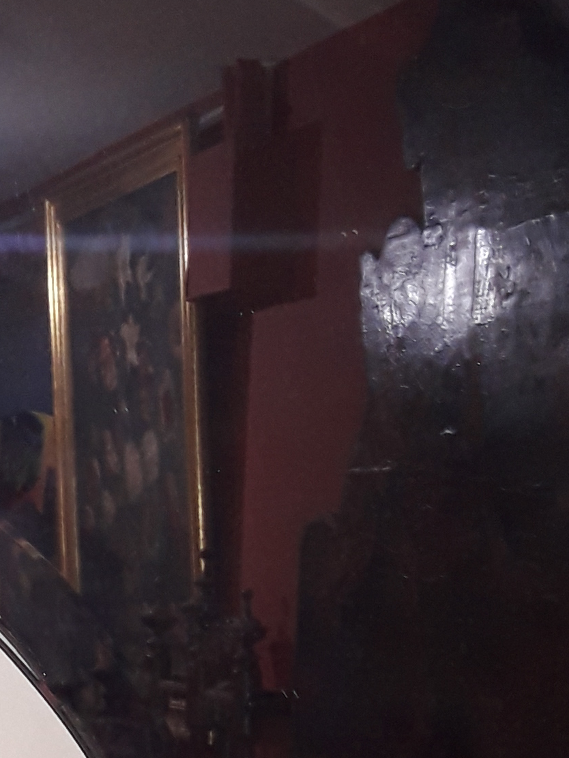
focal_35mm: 104
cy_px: 811
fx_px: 2278
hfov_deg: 14.2
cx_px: 186
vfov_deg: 18.3
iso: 100
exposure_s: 1/40
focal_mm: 3.7
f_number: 1.9
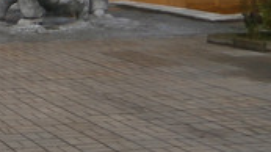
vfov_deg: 11.2
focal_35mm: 105
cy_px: -60
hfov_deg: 17.5
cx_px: -180
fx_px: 754
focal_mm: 4.7
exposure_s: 1/1600
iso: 80
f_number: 2.8
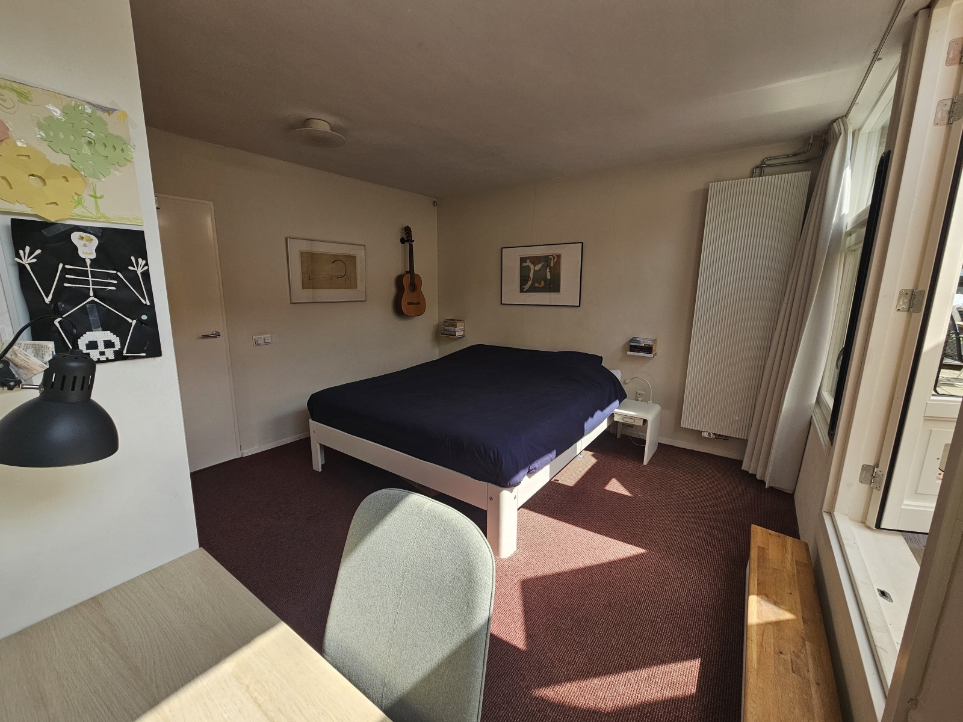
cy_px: 361
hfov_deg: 106.2
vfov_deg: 89.9
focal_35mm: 13
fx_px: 362
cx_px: 482
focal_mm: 2.2
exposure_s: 1/518
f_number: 2.2
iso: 50
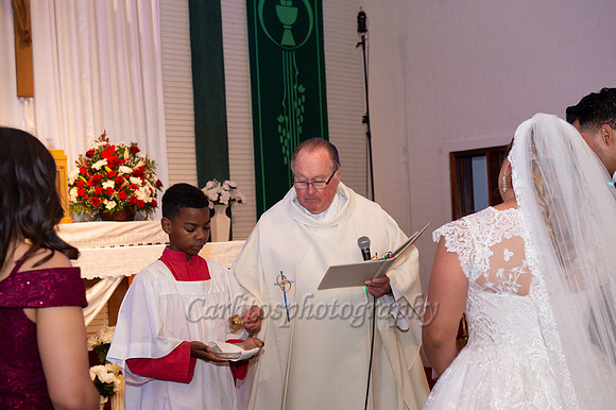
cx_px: 308
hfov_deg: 35.7
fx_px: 958
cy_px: 205
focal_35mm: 56
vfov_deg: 24.2
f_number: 4.5
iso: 1250
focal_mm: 56
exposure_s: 1/60
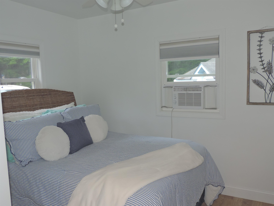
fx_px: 237
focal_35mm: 30
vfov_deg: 46.8
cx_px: 137
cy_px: 103
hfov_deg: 60.0
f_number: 3.1
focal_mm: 5.3
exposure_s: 1/30
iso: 200
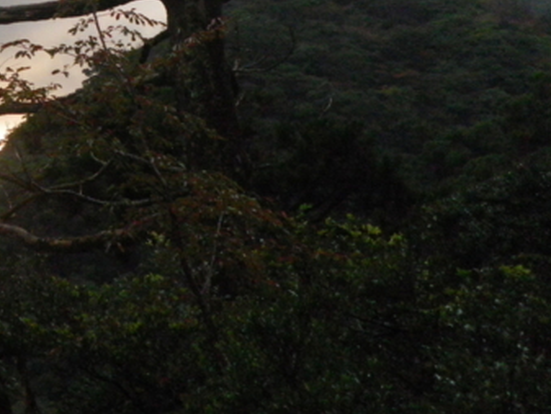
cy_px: -41
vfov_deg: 17.2
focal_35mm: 83
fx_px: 1322
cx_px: -87
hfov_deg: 22.0
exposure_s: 1/60
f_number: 3.8
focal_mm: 6.2
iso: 400
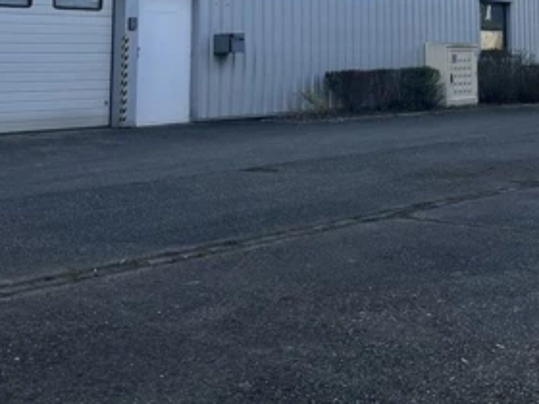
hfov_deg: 34.9
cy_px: -31
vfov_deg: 25.3
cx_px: 396
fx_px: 841
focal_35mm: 54
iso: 80
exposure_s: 1/2525
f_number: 1.78
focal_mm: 6.86
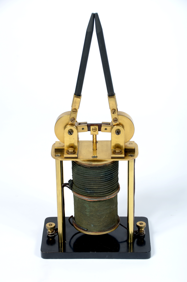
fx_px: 728
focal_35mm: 93
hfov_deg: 14.6
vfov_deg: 22.0
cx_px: 94
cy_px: 141
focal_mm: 62
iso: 100
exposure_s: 1/250
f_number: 9
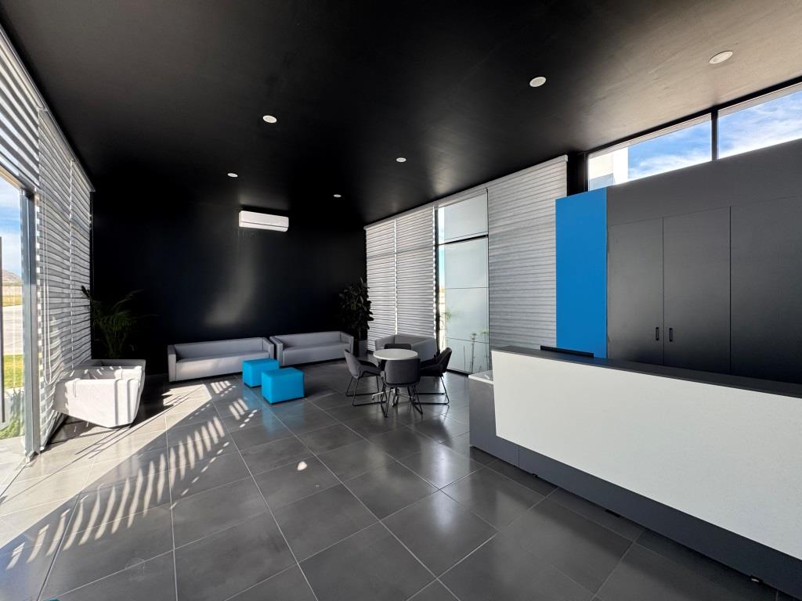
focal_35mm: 14
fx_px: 324
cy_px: 300
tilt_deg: -0.2
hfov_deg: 102.1
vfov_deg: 85.7
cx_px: 401
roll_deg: +1.6
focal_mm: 2.22
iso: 40
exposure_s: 1/122
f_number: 2.2
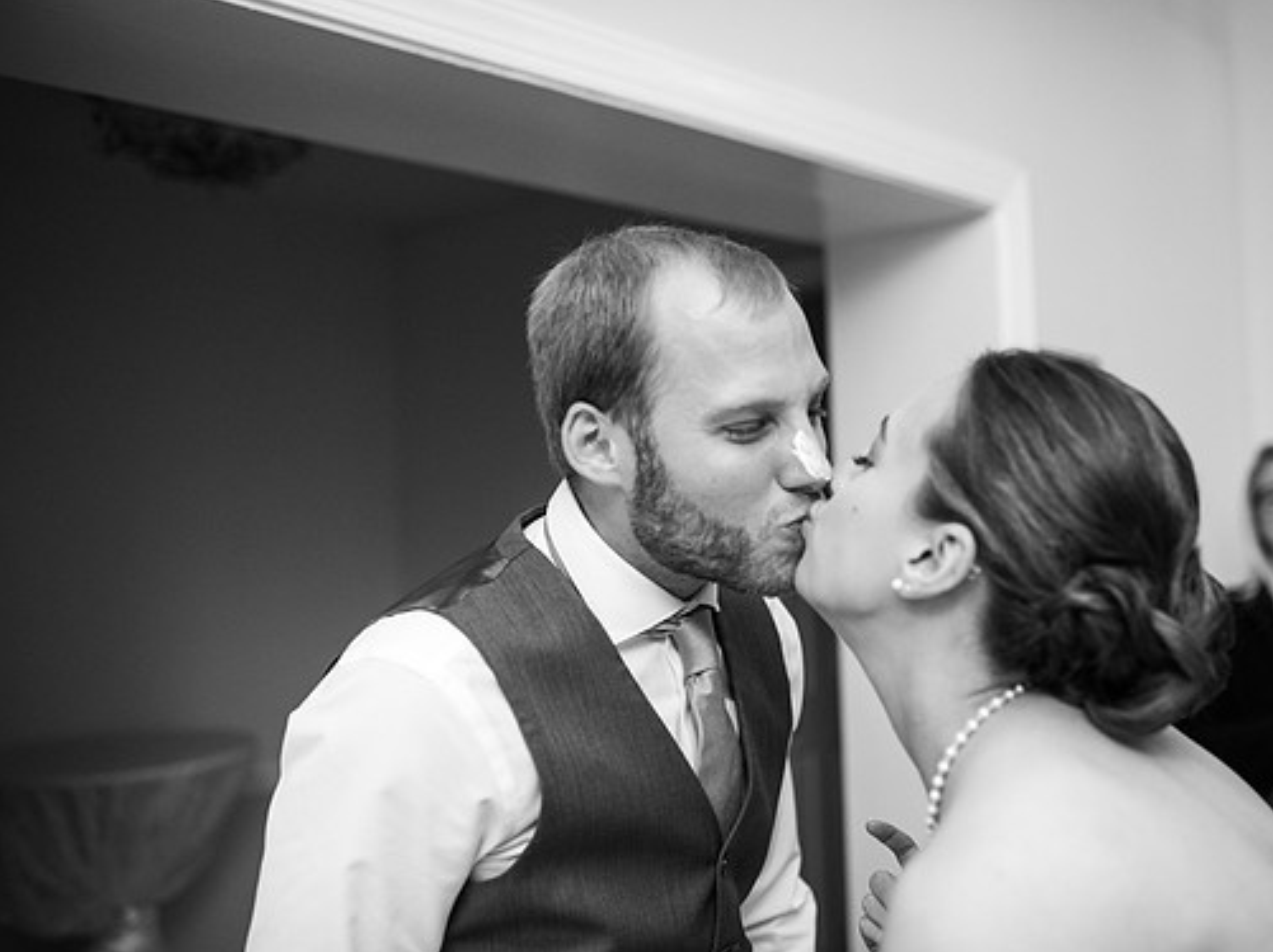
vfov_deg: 36.8
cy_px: 473
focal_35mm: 39
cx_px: 729
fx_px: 1433
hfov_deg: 47.7
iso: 1000
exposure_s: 1/200
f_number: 2
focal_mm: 35
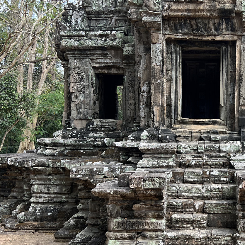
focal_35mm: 44
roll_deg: -1.1
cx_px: 201
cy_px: 130
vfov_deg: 38.3
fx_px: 352
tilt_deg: -0.1
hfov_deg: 36.8
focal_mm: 5.7
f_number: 1.5
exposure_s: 1/385
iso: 50
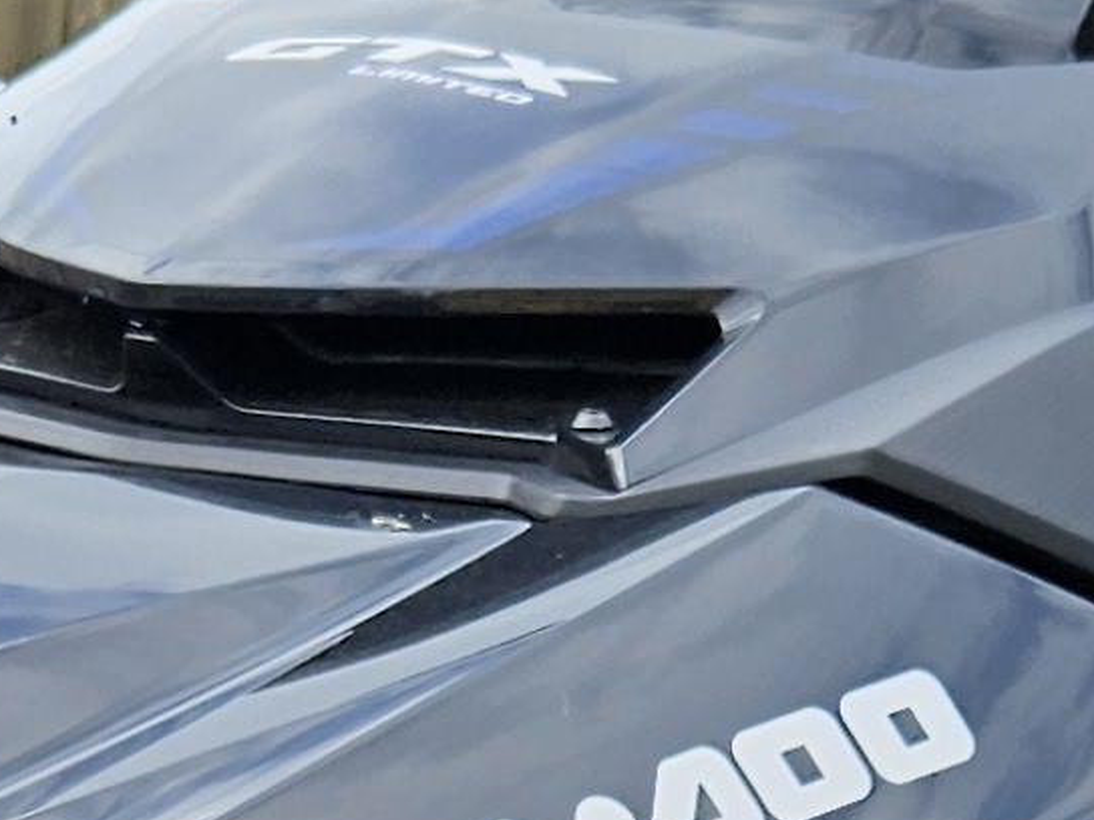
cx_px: 324
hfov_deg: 11.7
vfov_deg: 8.4
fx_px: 5341
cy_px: 1614
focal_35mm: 169
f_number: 1.8
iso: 25
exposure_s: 1/790
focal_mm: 5.4
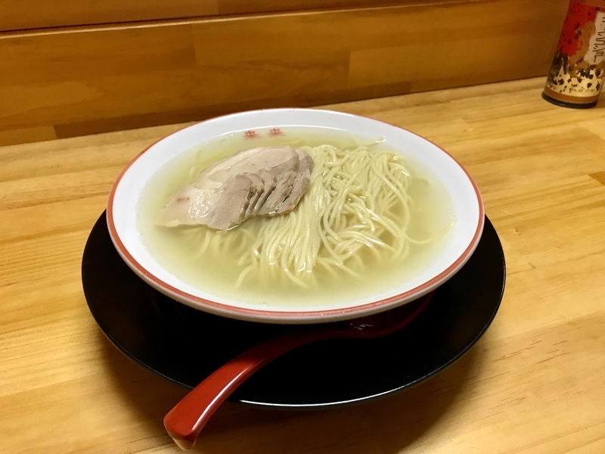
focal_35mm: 28
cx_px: 302
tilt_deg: -35.6
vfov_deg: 49.7
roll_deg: -0.8
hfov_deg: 63.4
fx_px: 489
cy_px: 227
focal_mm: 3.99
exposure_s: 1/15
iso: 40
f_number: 1.8
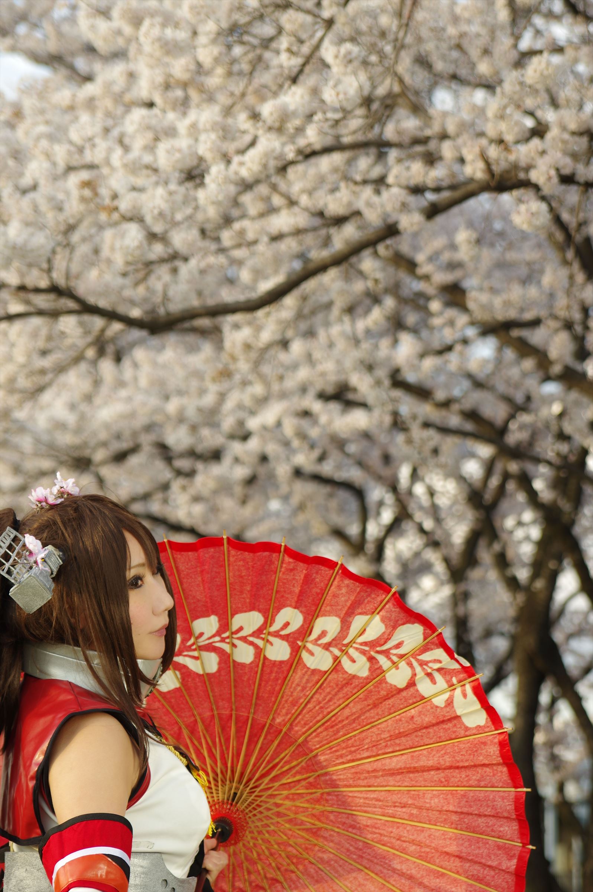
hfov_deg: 14.5
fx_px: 2326
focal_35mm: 94
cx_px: 296
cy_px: 446
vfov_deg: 21.7
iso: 100
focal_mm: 63
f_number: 4
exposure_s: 1/125
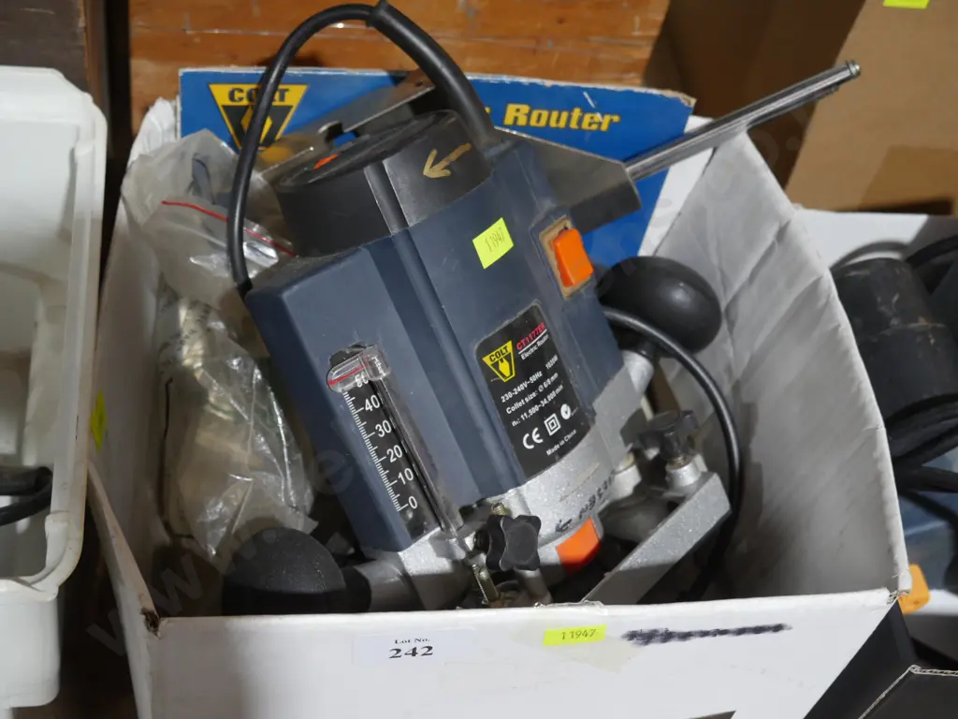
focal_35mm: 46
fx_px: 1273
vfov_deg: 31.5
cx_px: 479
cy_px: 360
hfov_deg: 41.2
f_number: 5.1
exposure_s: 1/60
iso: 1000
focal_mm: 23
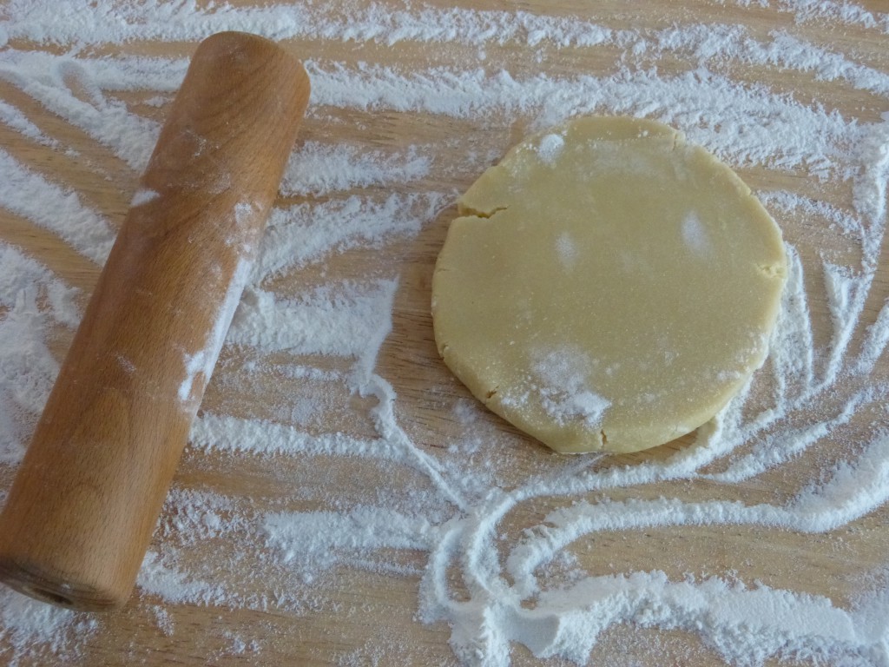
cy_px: 334
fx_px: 1233
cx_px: 444
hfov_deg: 39.7
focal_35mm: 48
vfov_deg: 30.3
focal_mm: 8.3
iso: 800
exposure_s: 1/50
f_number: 3.2
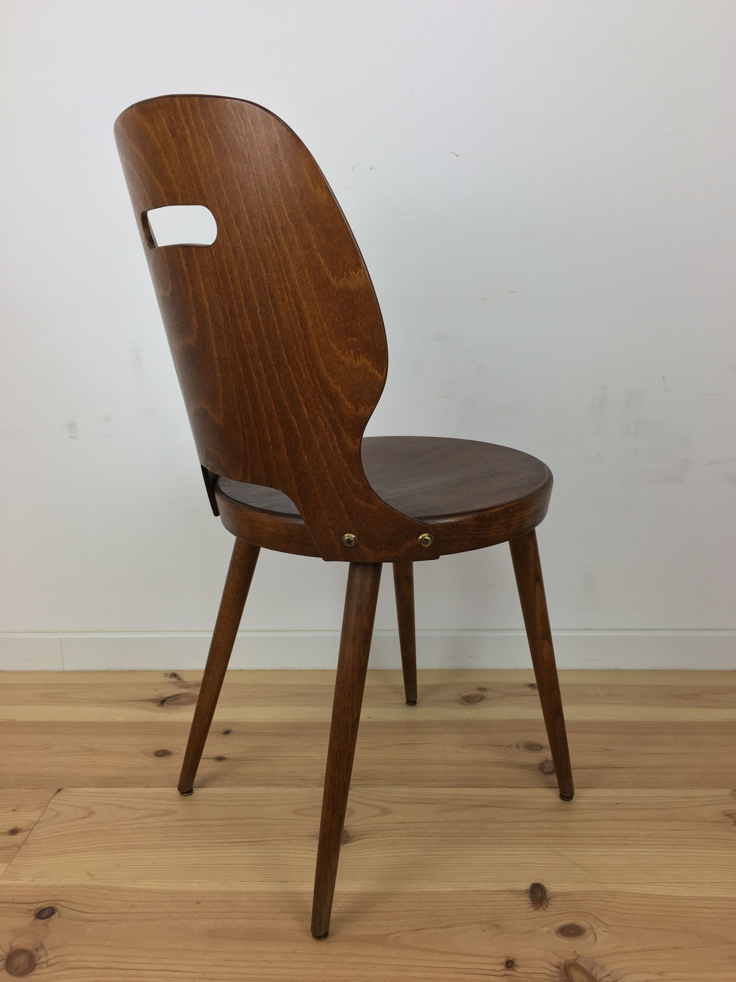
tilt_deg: -14.5
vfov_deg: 61.7
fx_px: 822
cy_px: 491
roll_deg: +0.8
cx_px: 368
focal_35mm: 29
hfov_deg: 48.2
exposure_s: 1/50
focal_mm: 4.15
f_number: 2.2
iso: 25
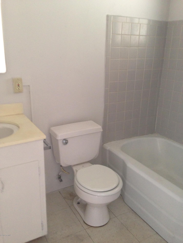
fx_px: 233
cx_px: 92
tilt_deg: -18.1
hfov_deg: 42.9
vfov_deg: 55.4
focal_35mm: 33
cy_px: 122
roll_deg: -3.6
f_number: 2.4
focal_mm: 4.12
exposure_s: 1/20
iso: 200
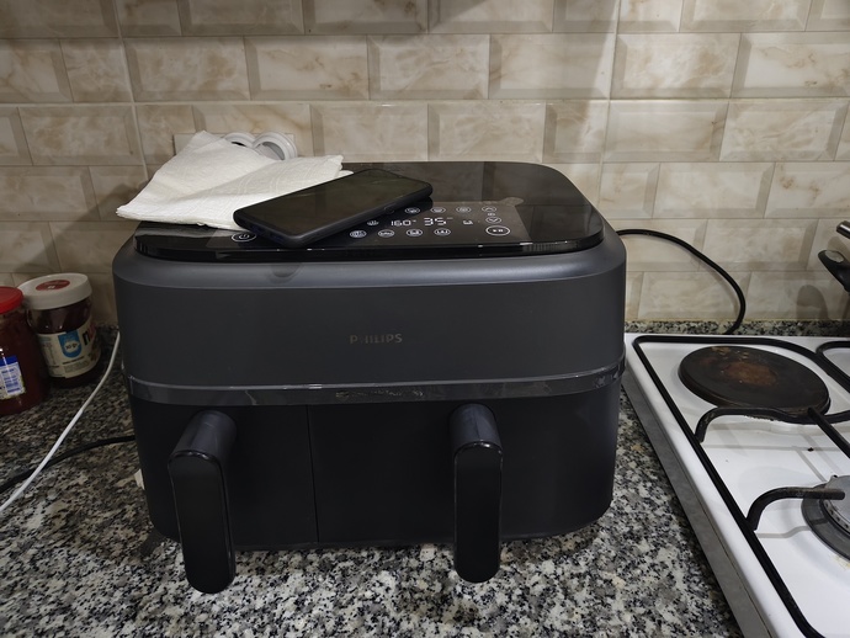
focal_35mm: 23
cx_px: 425
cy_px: 319
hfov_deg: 73.9
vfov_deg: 58.9
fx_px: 565
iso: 1915
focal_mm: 5.56
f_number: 1.88
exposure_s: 1/33.3
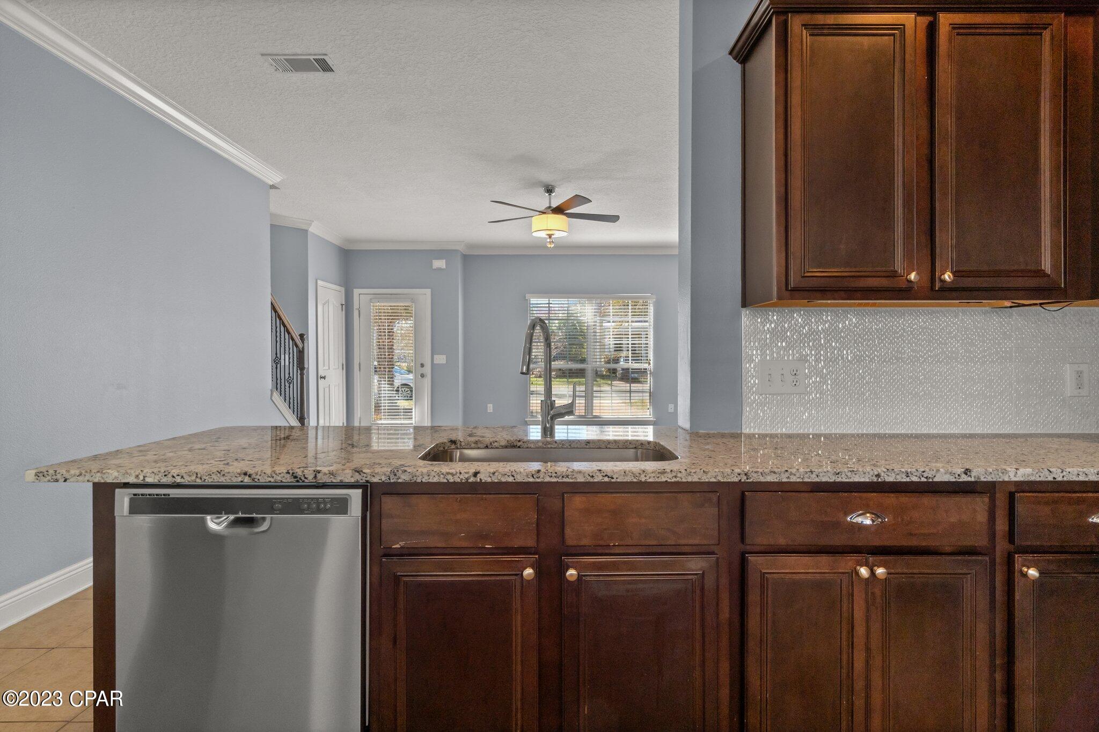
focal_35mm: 16
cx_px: 550
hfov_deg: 95.0
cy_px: 366
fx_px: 504
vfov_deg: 72.0
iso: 400
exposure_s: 1/5
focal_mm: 11
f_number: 9
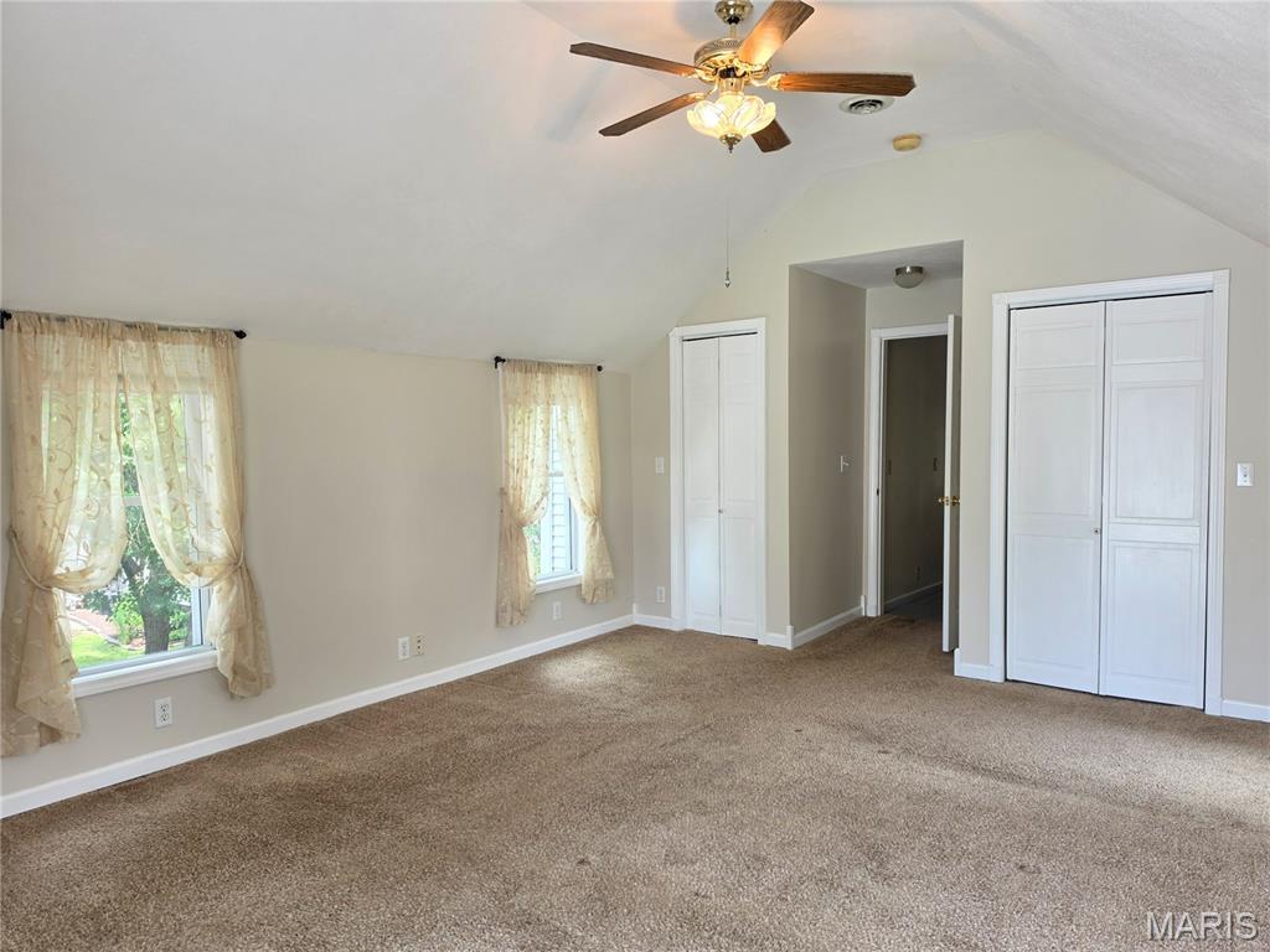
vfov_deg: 58.9
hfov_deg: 73.9
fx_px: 844
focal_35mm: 23
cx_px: 635
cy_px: 476
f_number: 1.4
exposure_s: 1/120
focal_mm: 6.5
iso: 40
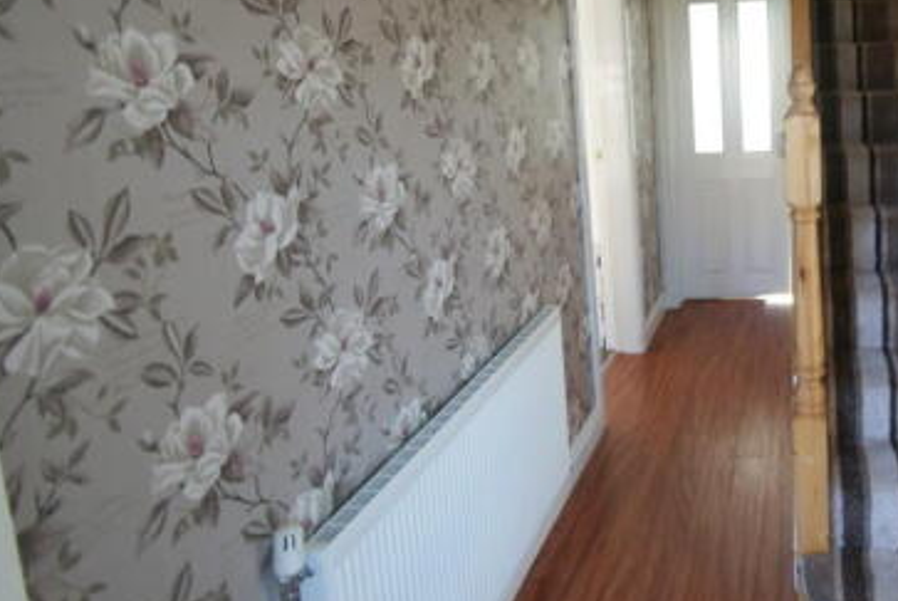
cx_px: 751
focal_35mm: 27
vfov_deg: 45.7
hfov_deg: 60.4
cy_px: 125
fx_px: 674
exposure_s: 1/8
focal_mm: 10
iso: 100
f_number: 3.5
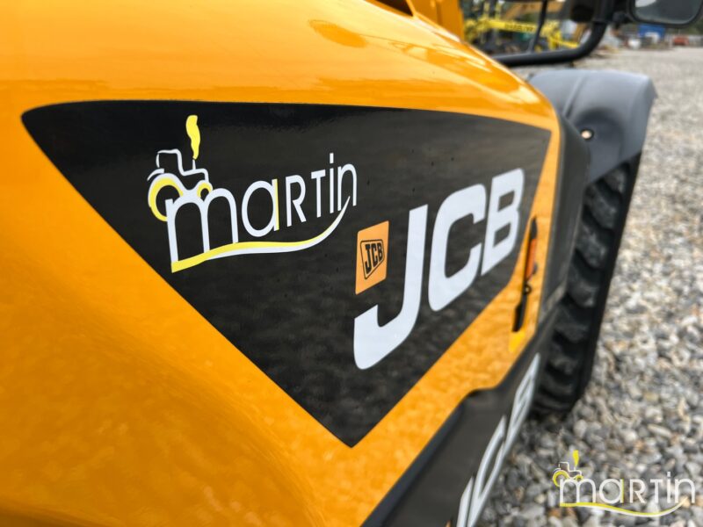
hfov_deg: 67.3
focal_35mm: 26
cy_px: 264
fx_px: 528
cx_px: 352
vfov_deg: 53.1
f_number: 1.5
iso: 50
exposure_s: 1/2632
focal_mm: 5.7
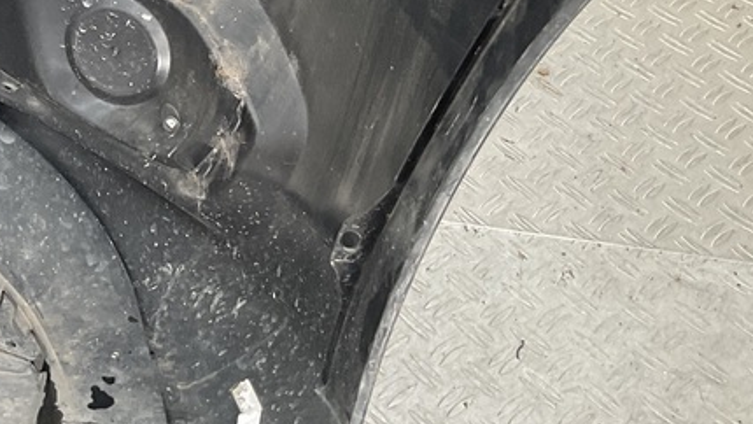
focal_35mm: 74
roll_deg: -3.1
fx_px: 1478
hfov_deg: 26.4
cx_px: -68
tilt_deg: -35.4
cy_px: -165
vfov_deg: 15.4
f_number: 1.8
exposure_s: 1/120
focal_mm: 3
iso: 50
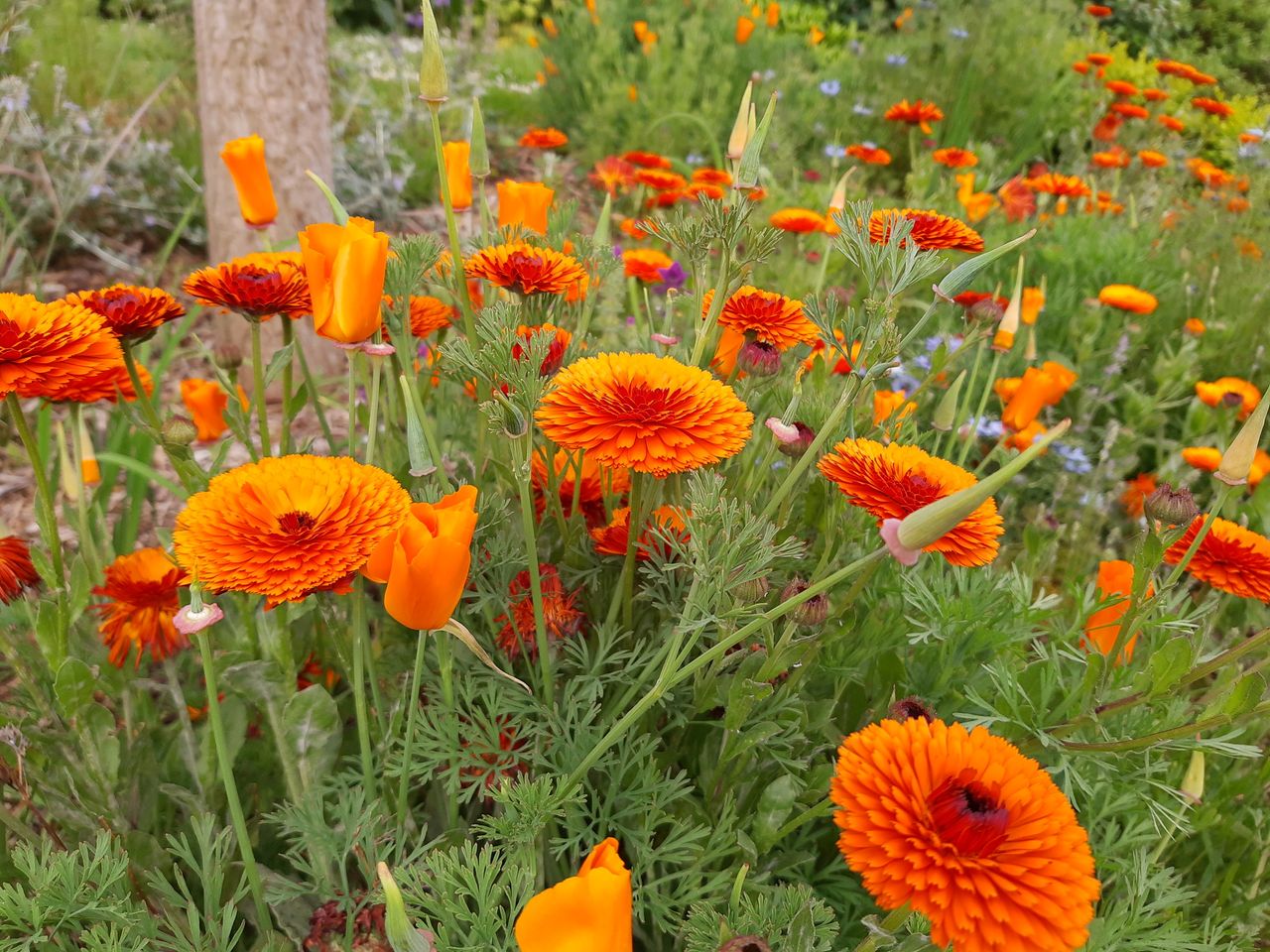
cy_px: 476
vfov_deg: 53.1
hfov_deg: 67.3
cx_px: 635
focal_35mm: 26
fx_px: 954
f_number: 1.7
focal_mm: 4.75
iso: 40
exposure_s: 1/356
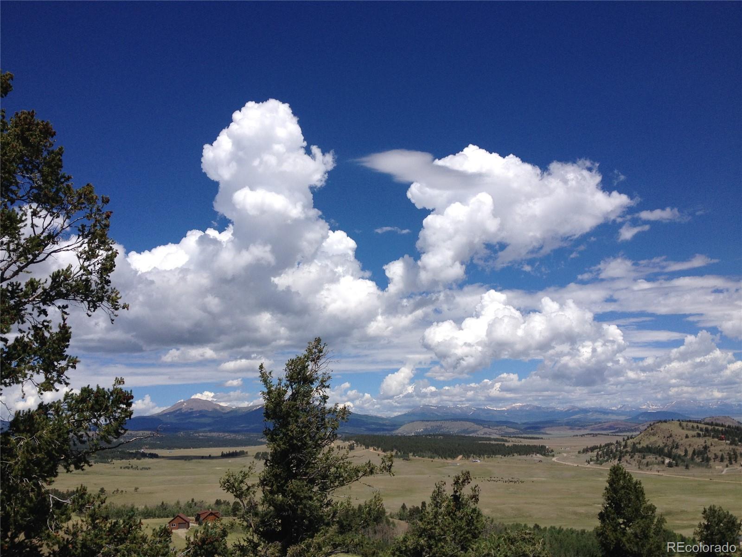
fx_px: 750
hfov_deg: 52.6
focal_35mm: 35
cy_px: 278
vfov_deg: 40.7
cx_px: 371
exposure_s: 1/3067
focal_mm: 4.28
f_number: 2.4
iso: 50
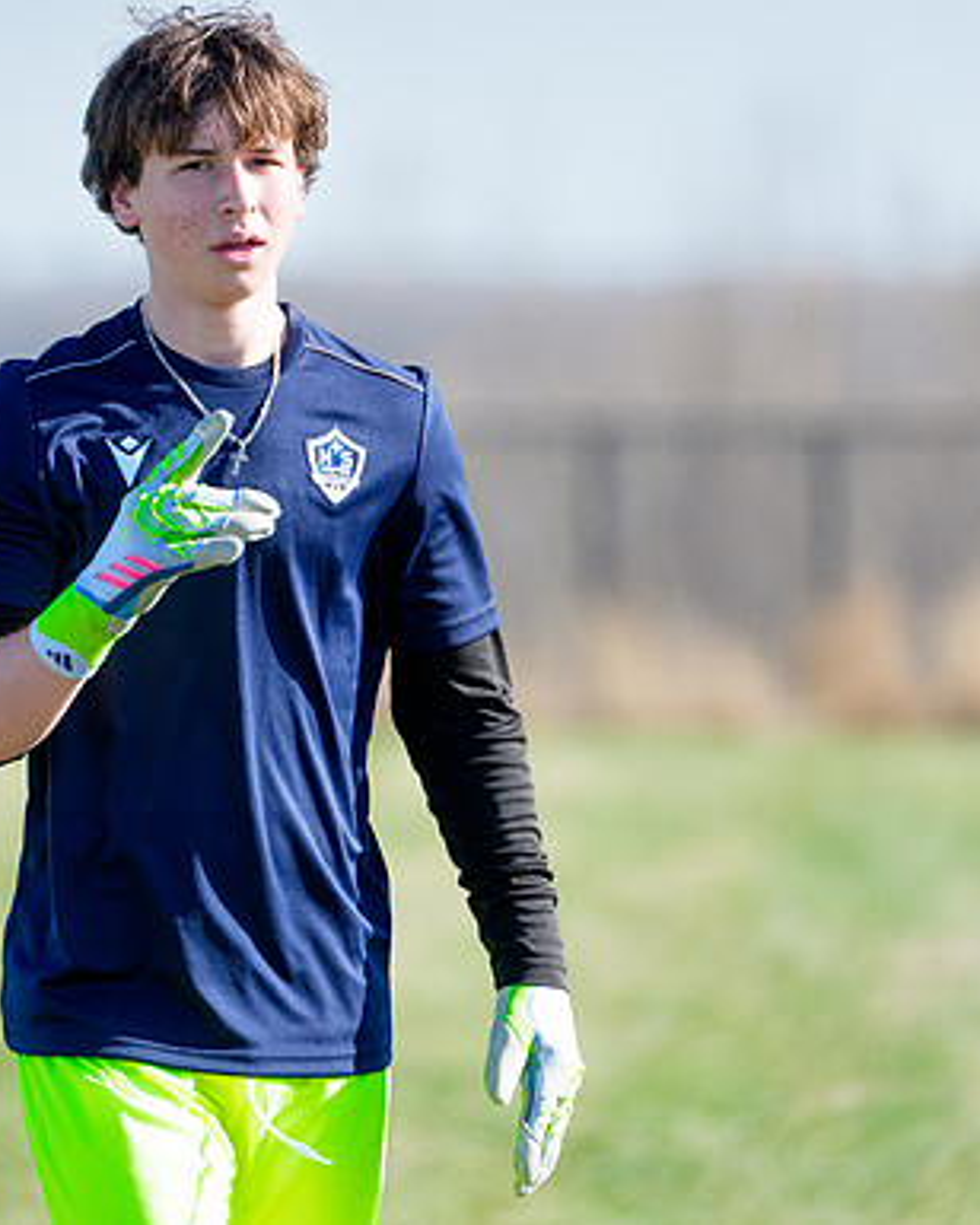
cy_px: 612
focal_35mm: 566
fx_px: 20520
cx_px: 414
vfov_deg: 3.4
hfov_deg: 2.7
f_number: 5.6
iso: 640
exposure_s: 1/1600
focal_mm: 400
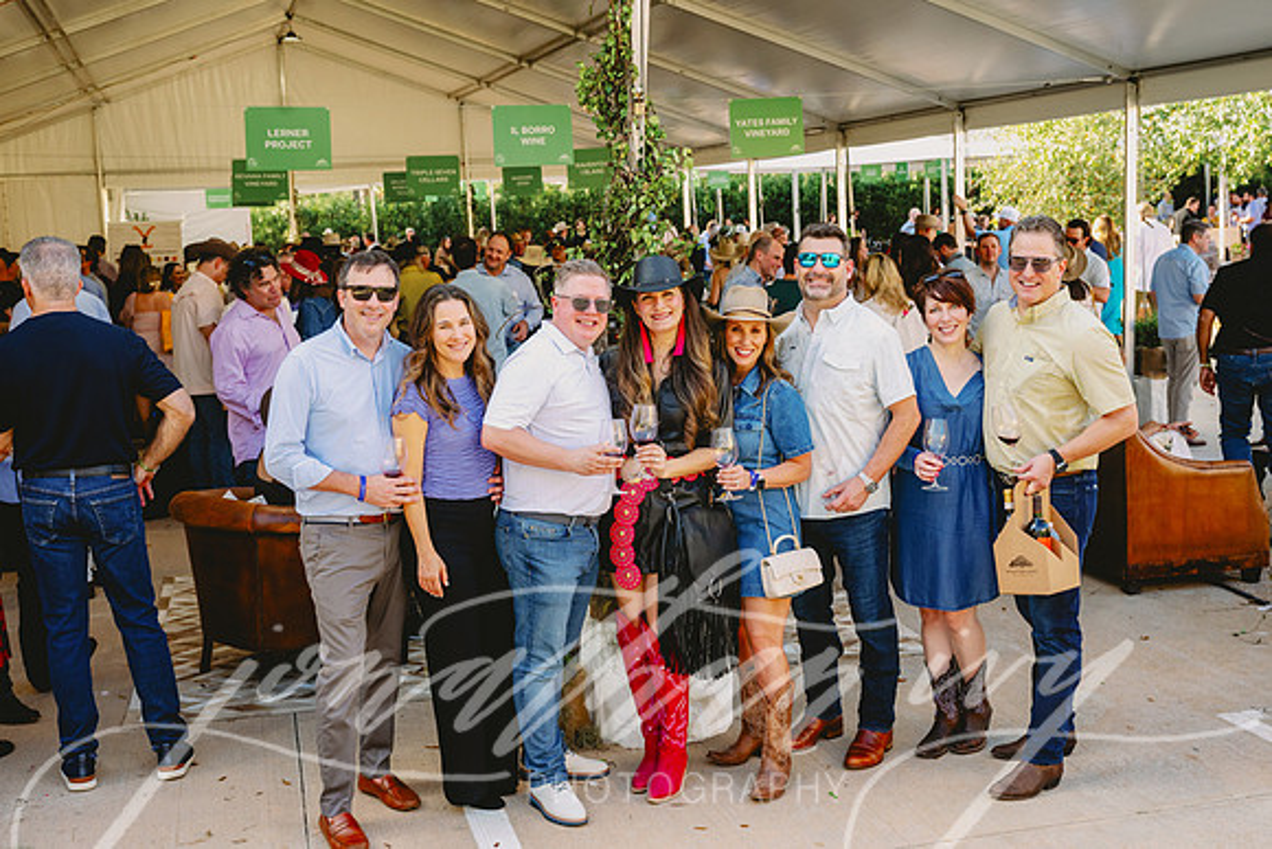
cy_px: 424
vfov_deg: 32.3
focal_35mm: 41
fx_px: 1464
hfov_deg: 47.0
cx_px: 623
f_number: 5
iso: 800
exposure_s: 1/320
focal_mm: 40
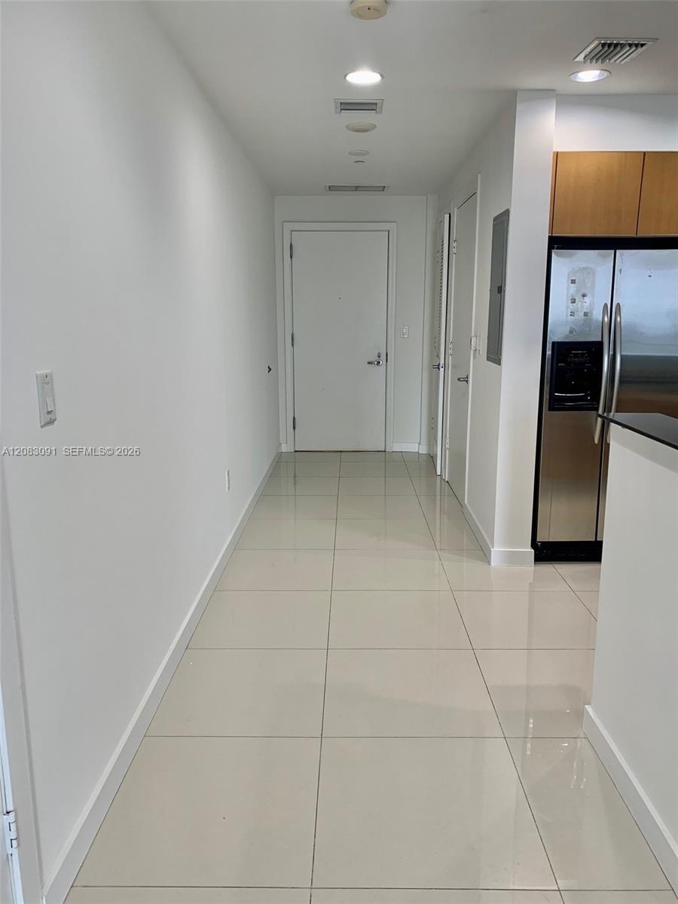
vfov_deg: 67.3
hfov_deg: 53.1
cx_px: 339
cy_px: 452
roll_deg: +0.2
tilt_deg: -9.2
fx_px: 679
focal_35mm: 26
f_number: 1.8
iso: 50
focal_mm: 4.25
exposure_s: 1/60
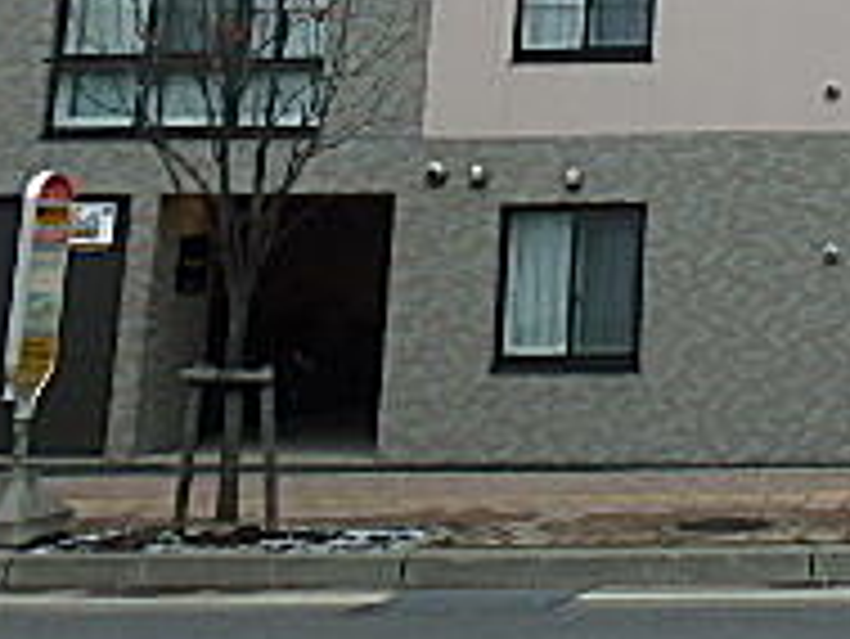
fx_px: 1745
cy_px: -130
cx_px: 1093
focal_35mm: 71
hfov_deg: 24.1
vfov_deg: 19.5
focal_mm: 3.7
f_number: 3.5
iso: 125
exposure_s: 1/320
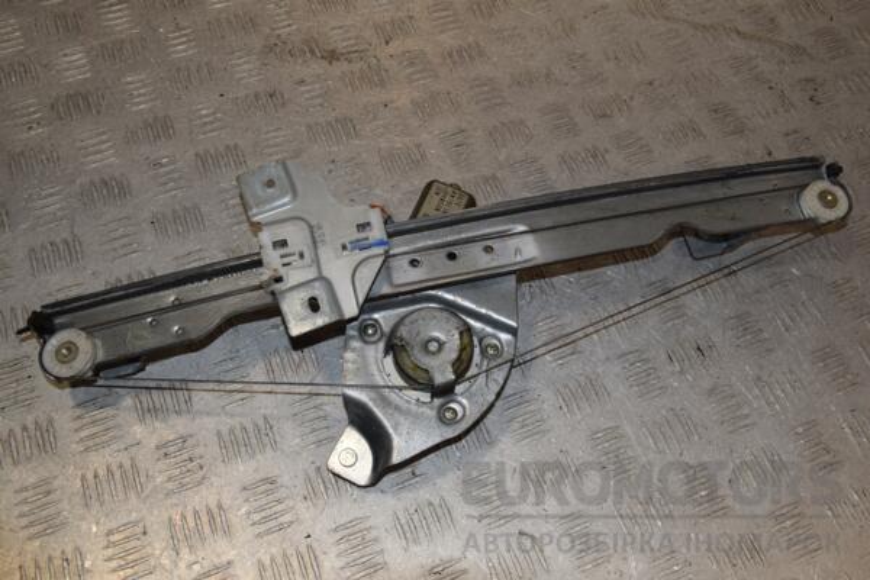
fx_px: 870
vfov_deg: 36.9
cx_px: 435
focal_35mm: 36
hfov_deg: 53.1
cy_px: 290
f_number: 13
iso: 800
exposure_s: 1/200
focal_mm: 24
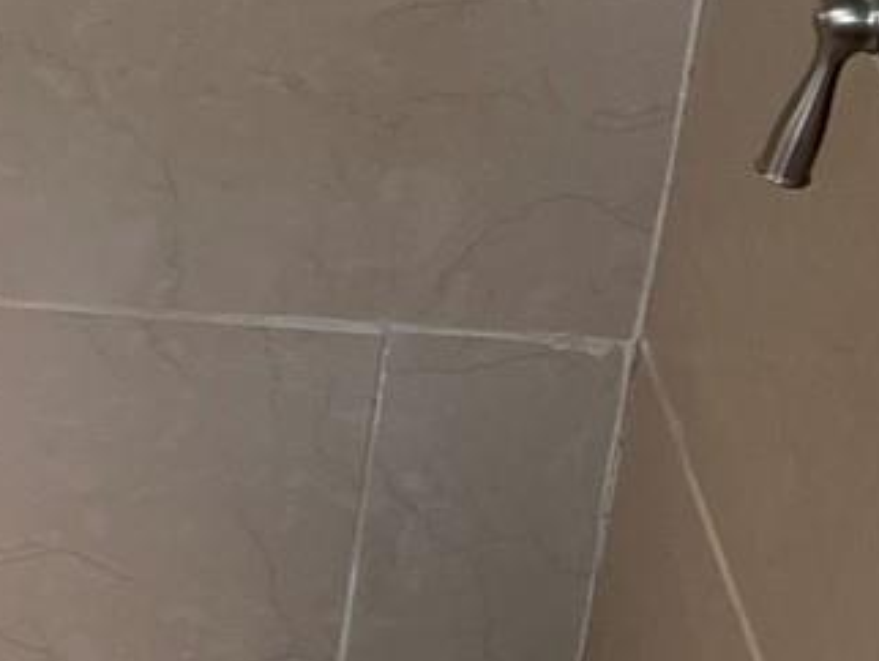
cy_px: 5
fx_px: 3278
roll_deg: +0.9
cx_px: -500
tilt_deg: -25.9
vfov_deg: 11.4
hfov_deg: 14.1
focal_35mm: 129
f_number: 1.6
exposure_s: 1/60
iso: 80
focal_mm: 5.1
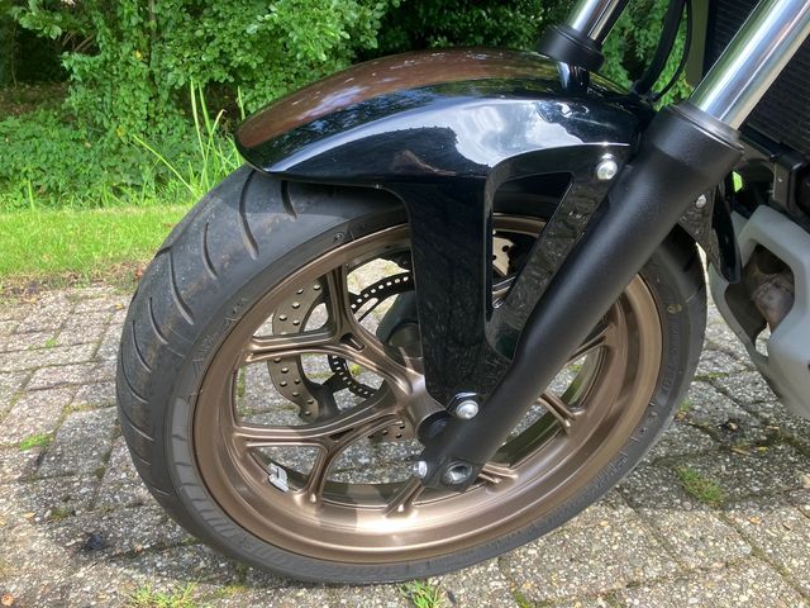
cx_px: 405
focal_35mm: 28
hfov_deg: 63.4
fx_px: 655
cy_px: 304
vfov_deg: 49.7
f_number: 1.8
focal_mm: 3.99
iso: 32
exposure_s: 1/121
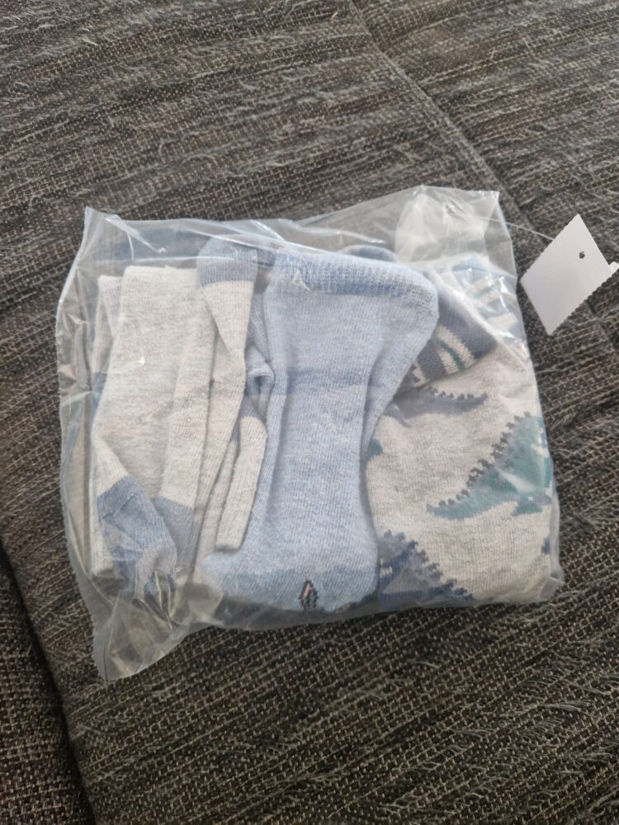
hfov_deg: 58.9
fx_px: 548
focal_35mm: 23
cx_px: 310
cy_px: 412
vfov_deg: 73.9
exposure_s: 1/100
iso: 80
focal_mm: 5.4
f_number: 1.8
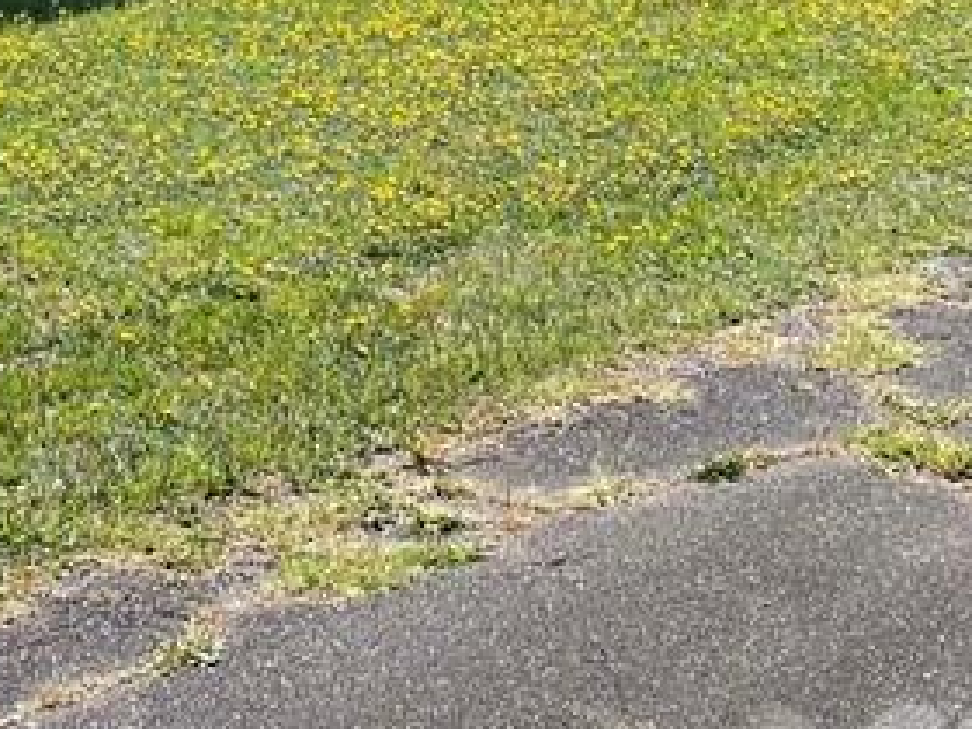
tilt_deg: +8.1
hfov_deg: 20.3
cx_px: 115
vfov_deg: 14.4
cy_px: -410
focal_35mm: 95
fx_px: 2668
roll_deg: -0.5
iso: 32
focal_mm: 4.2
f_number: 1.6
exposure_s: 1/2257
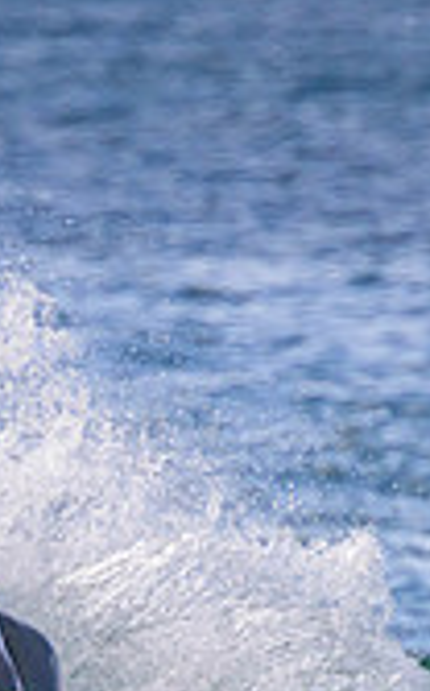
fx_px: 53220
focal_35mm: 2831
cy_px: 780
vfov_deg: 0.7
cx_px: -21
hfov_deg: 0.5
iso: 1400
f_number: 11
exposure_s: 1/2000
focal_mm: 800
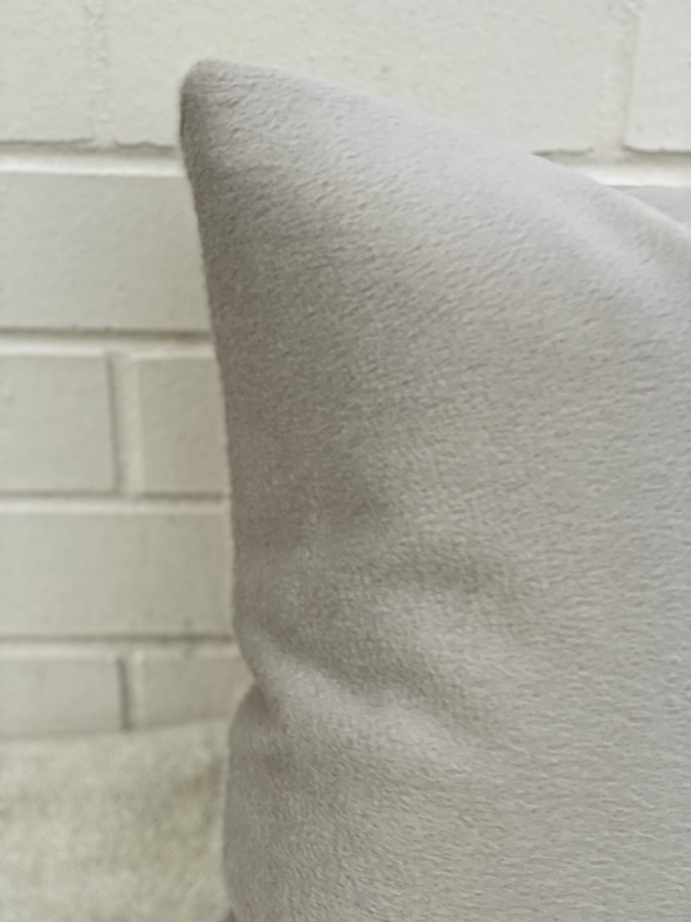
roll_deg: -1.1
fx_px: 1384
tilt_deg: -24.9
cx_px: 346
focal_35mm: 52
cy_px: 461
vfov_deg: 36.8
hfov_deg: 28.0
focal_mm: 6
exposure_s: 1/120
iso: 200
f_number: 2
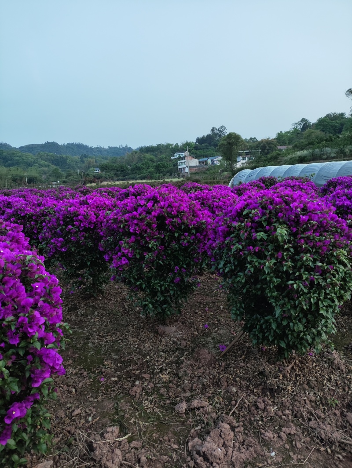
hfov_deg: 54.9
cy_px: 234
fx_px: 339
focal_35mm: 25
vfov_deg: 69.4
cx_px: 176
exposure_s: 1/30.3
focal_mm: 4.71
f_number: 1.79
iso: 268
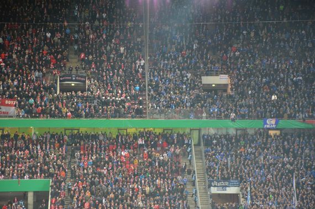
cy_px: 104
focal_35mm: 158
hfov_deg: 13.1
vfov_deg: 8.7
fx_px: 1375
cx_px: 158
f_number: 5.6
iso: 3200
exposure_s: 1/100
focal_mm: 105
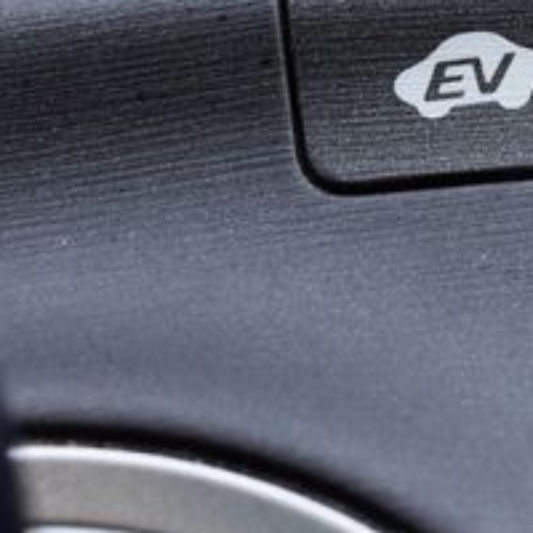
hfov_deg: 11.6
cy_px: 133
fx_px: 2480
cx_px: 845
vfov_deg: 12.2
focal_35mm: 142
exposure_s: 1/100
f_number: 9
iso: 400
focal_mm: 35
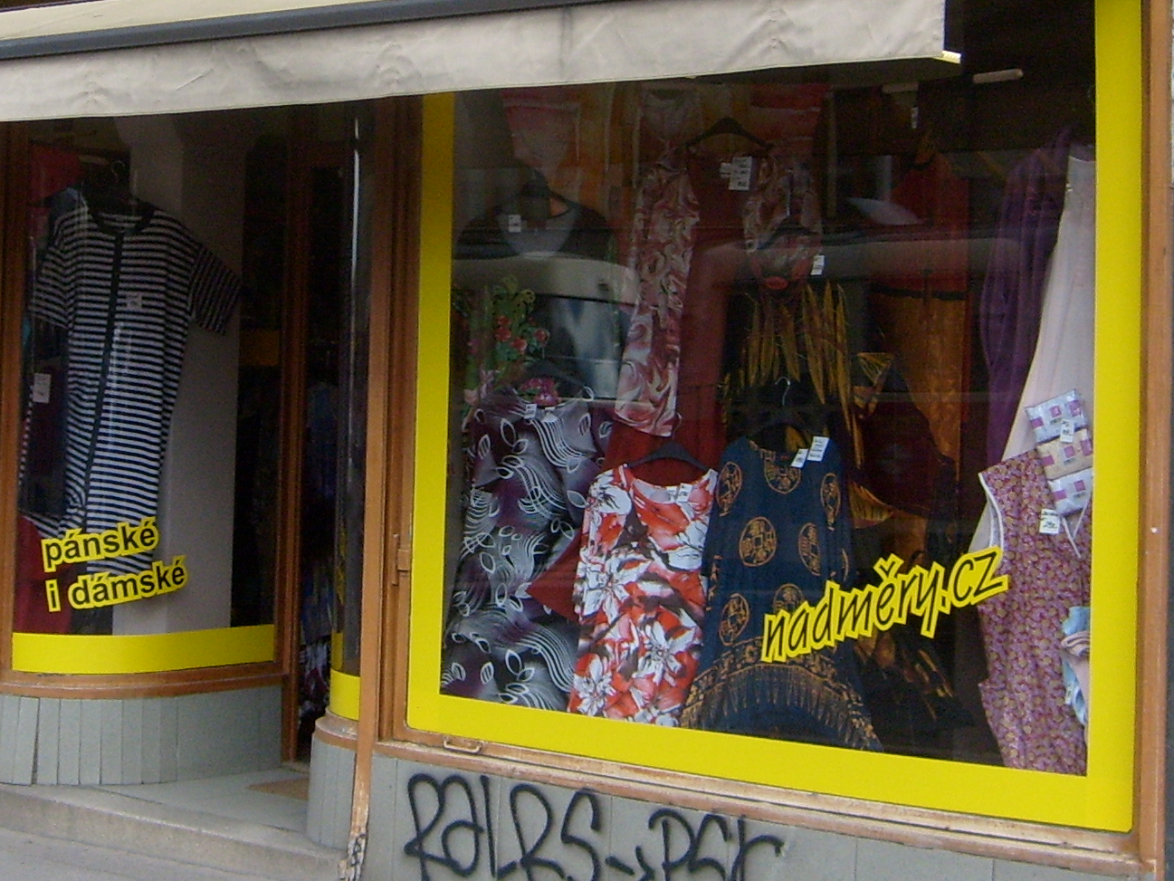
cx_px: 358
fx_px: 2578
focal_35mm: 76
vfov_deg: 19.3
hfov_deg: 25.5
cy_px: 246
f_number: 7.1
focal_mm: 5.8
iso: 80
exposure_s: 1/125
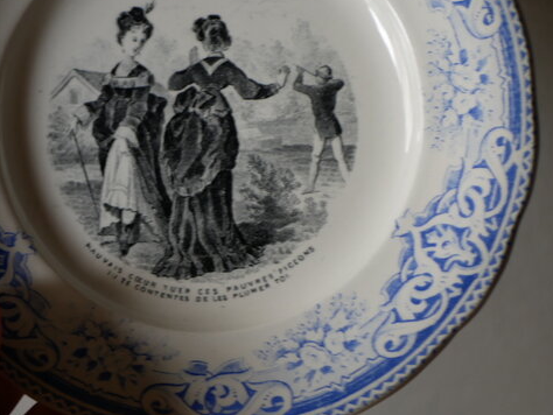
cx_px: 139
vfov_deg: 16.4
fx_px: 1439
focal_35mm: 90
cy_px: 122
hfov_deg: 21.6
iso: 250
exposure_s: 1/125
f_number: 1.7
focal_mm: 25
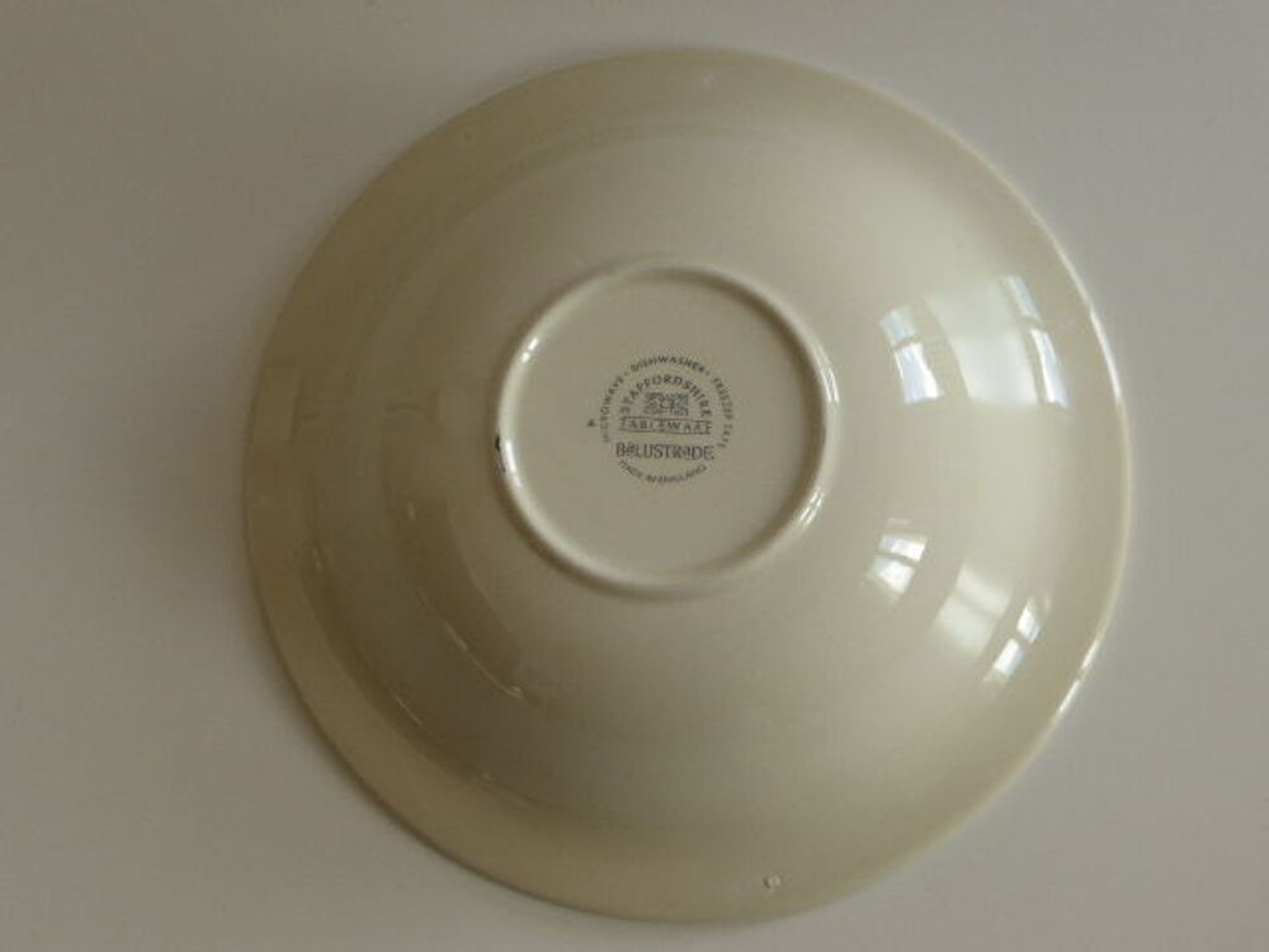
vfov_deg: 31.5
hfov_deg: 41.2
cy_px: 476
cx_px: 634
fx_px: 1686
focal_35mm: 46
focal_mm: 7.9
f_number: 4.1
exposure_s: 1/80
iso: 100
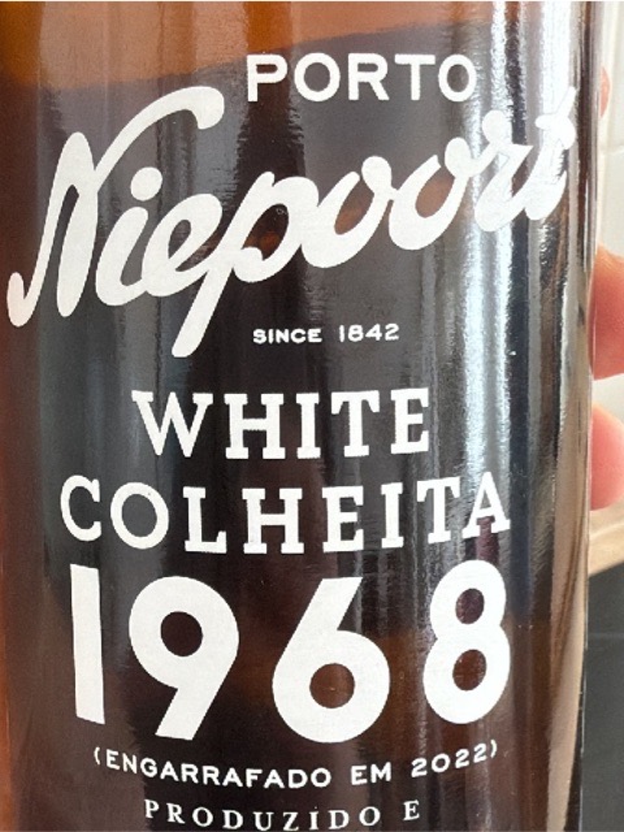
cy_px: 416
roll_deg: +1.8
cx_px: 312
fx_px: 673
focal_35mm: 28
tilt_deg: -29.4
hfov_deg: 49.7
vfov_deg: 63.4
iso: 125
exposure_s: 1/64
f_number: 2.2
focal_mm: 2.22
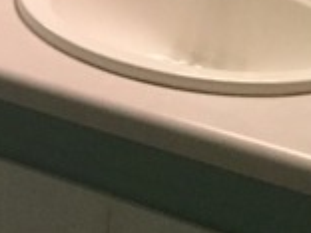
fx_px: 1141
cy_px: 98
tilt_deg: -31.8
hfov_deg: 15.1
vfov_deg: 11.7
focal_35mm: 127
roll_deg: -1.9
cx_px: -44
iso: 200
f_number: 2.4
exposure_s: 1/30
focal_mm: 3.3
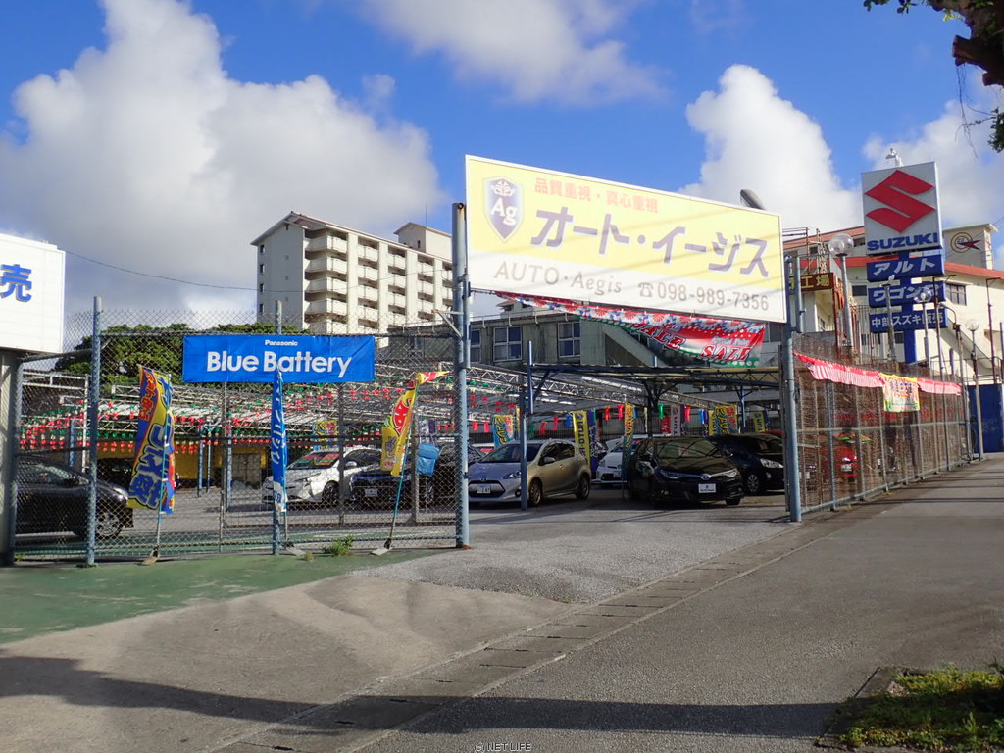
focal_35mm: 35
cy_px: 376
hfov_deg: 52.6
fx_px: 1015
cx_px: 502
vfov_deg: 40.7
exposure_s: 1/1000
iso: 100
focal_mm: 6.42
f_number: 3.5
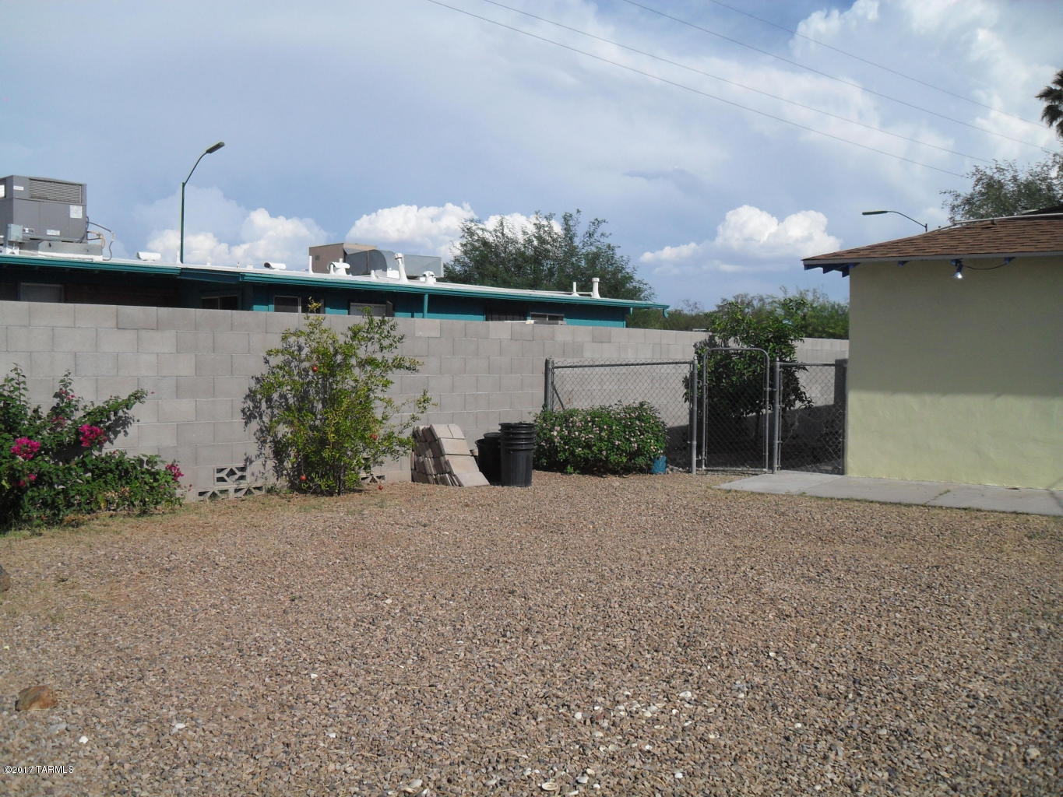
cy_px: 398
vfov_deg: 40.7
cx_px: 532
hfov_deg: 52.6
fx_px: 1075
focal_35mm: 35
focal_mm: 6.2
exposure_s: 1/250
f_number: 8.9
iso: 100
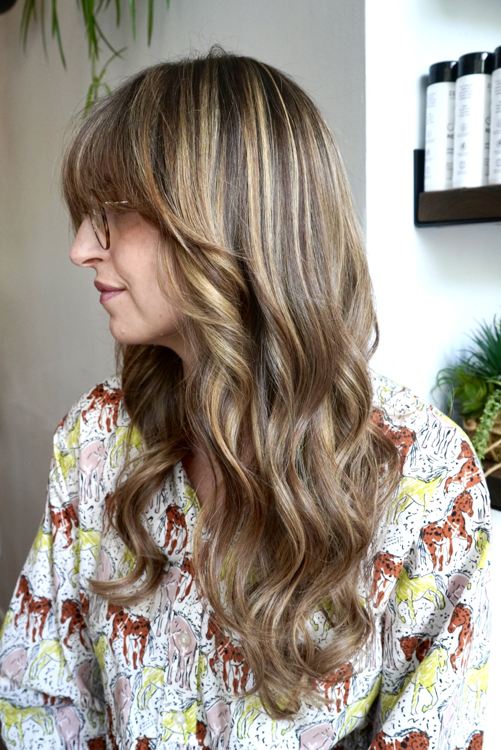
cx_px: 250
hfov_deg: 36.9
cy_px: 375
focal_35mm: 36
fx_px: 750
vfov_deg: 53.1
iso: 1000
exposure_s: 1/80
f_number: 5.6
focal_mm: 24
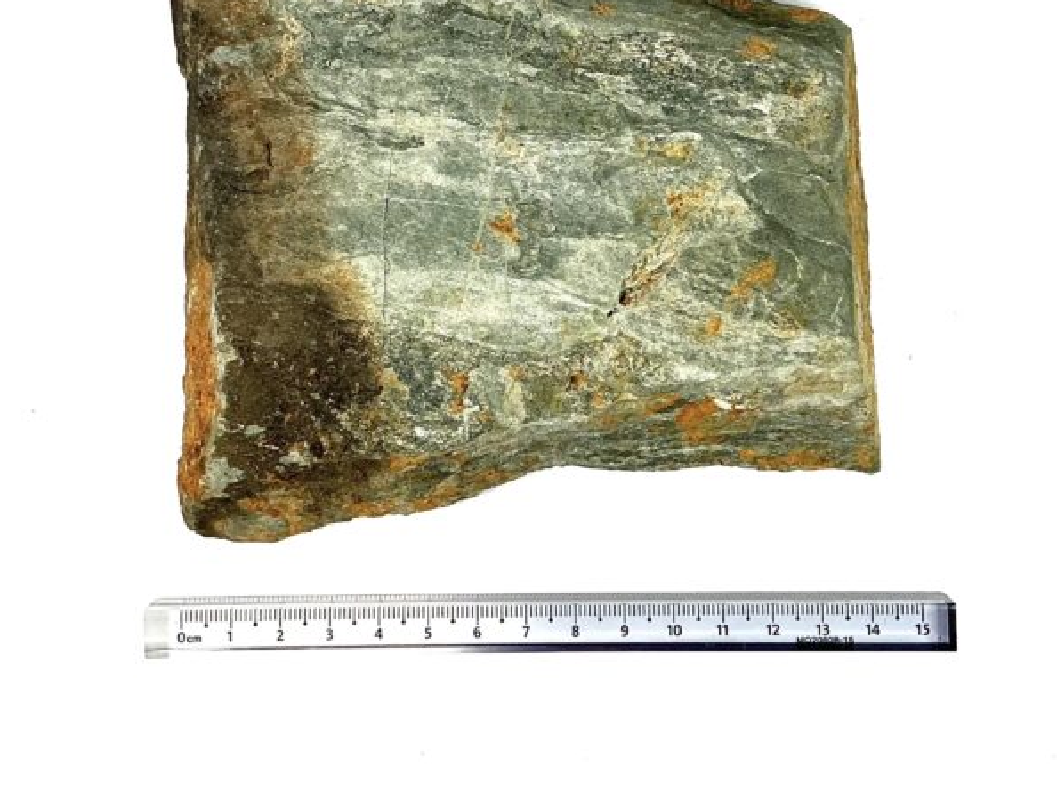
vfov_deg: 28.9
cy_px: 251
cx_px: 532
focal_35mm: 50
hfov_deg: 38.2
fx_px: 1526
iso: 25
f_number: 1.8
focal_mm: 3
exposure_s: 1/120
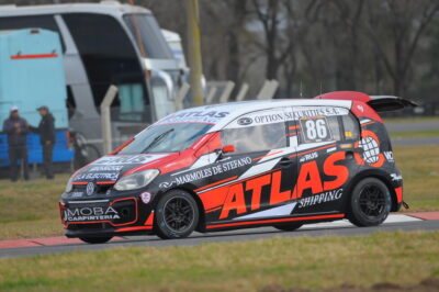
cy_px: 146
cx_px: 220
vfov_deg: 3.0
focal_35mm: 450
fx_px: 5483
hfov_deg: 4.6
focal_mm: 300
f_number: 4
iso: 250
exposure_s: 1/1250
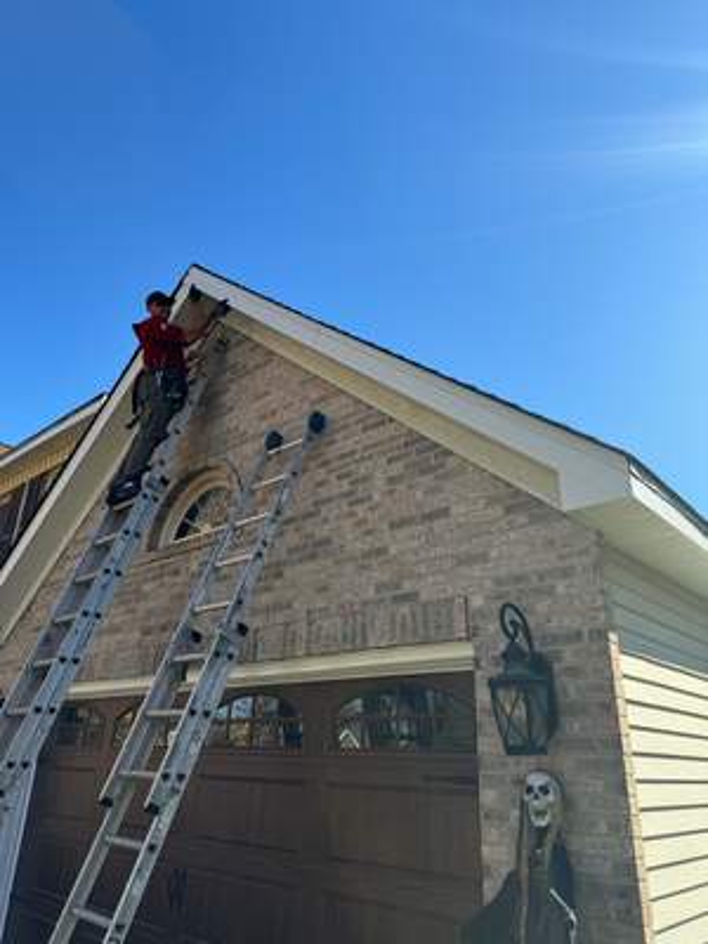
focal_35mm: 24
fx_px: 654
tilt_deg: +23.6
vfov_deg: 71.6
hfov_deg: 56.8
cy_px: 472
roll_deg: -1.5
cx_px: 354
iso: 80
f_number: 1.78
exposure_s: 1/2710
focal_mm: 6.76
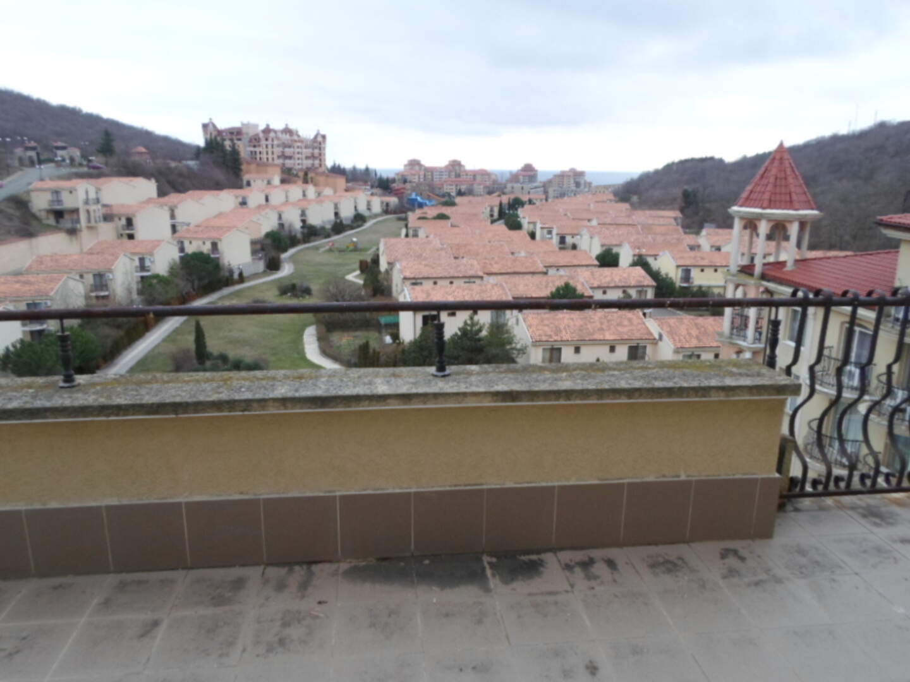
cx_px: 455
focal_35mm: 25
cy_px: 341
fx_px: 657
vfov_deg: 54.9
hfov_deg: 69.4
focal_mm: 4.5
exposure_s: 1/250
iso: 80
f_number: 2.5
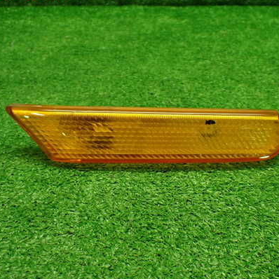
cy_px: 143
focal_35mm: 40
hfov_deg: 41.8
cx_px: 146
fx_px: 365
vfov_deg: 41.9
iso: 500
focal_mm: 5.4
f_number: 2.3
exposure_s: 1/125
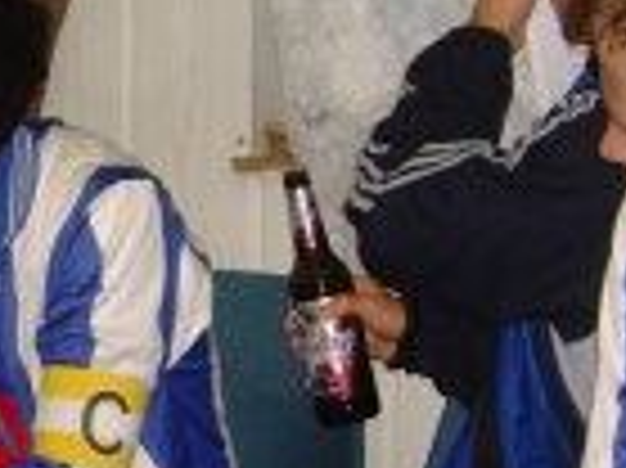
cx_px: 0
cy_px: 353
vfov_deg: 10.6
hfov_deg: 13.9
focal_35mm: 140
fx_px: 2530
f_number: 3.5
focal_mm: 6.6
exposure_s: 1/45
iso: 200
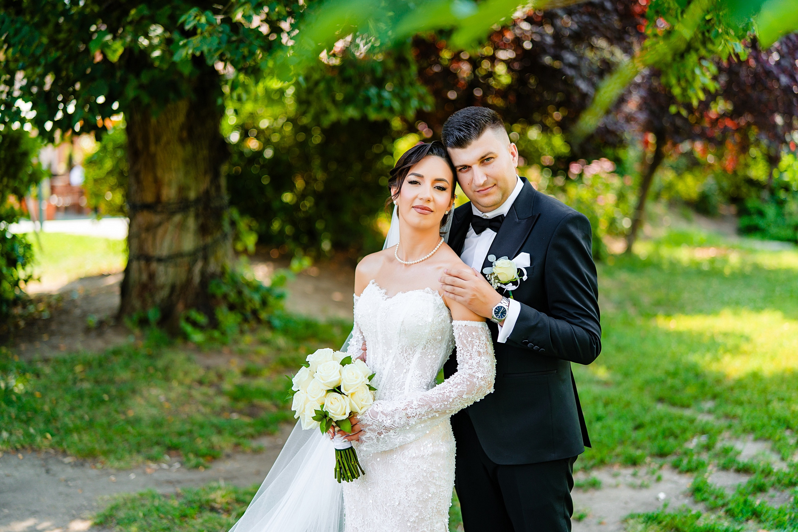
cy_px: 266
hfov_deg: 39.6
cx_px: 399
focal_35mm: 50
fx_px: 1108
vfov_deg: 27.0
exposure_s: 1/800
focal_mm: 50
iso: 125
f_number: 1.4
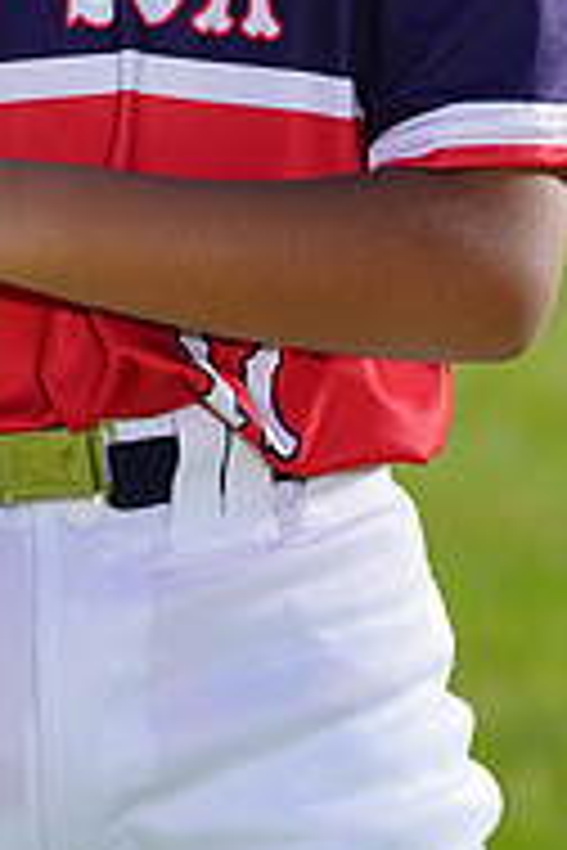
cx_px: -70
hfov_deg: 2.0
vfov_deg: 3.0
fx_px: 16205
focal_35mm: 686
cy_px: -409
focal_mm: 224
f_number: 7.1
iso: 100
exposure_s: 1/250
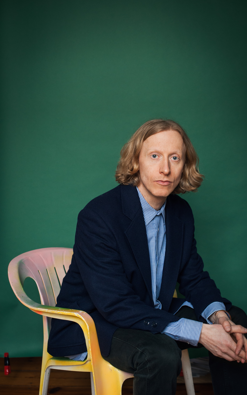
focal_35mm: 51
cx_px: 128
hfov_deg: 25.3
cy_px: 197
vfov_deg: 39.6
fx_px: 549
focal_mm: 50
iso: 1600
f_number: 4
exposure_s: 1/160
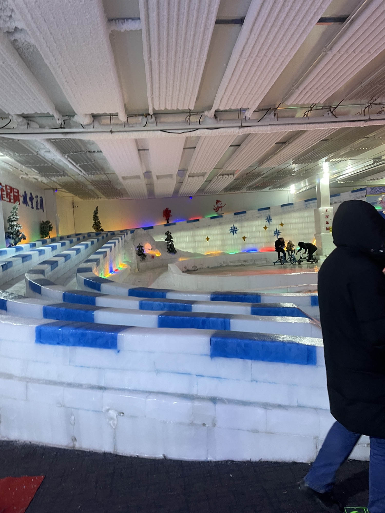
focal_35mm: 26
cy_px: 256
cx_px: 192
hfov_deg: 53.1
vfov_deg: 67.3
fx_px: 386
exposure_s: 1/50
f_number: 1.6
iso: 200
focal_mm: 4.2
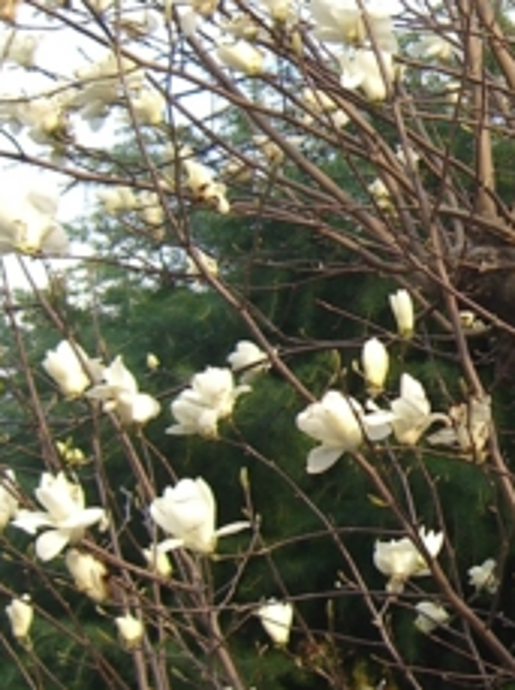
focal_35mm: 133
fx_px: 2646
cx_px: 672
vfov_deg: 14.9
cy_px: 368
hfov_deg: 10.9
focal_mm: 7.9
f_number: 2.8
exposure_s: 1/160
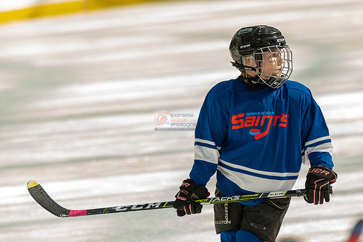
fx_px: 4583
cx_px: 259
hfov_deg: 4.5
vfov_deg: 3.0
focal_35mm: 454
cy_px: 116
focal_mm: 234
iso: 1600
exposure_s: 1/1600
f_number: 3.5
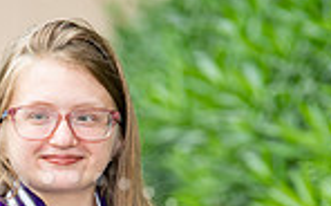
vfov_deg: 2.6
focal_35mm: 511
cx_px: 70
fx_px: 4603
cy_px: 378
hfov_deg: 4.1
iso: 320
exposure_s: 1/125
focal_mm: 165
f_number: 6.3
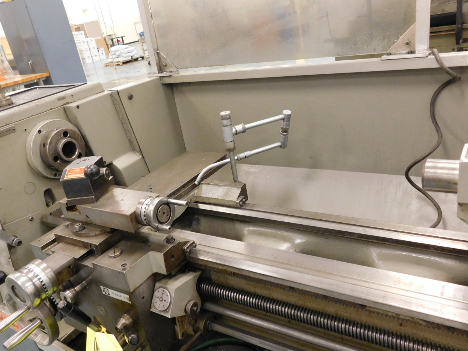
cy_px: 176
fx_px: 406
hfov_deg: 60.0
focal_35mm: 30
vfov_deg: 46.8
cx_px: 234
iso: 400
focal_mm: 5.3
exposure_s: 1/25
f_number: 3.2
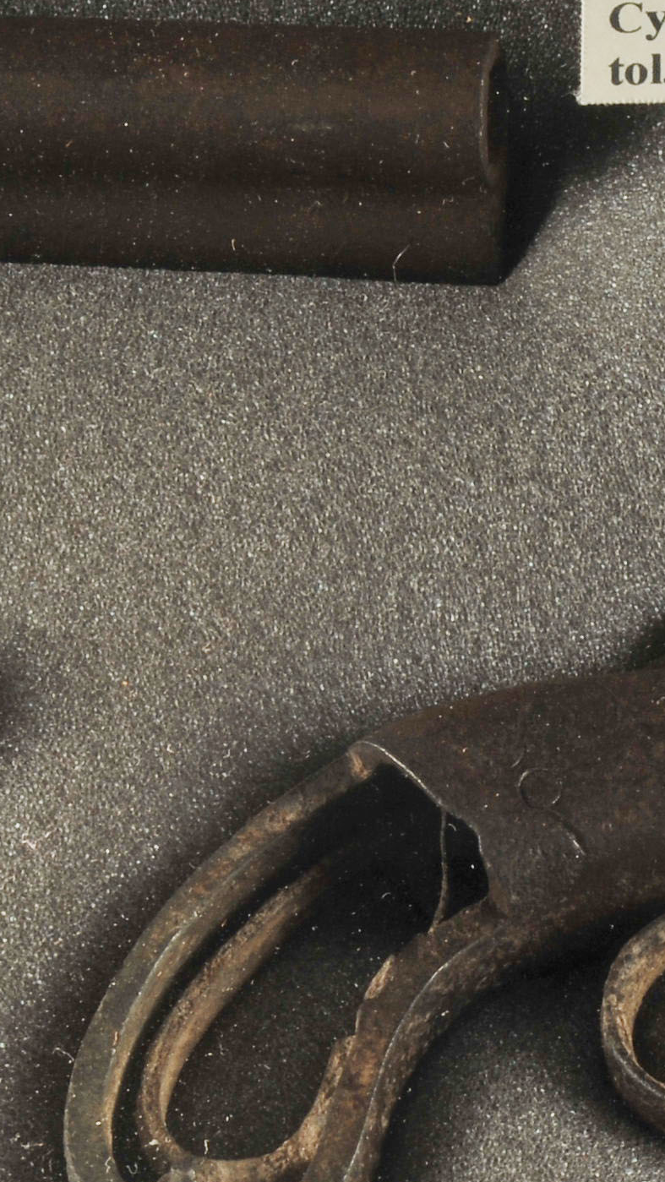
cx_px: 967
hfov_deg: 6.0
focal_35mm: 202
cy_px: 884
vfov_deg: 10.6
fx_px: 6332
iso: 100
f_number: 18
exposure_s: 1/250
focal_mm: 42
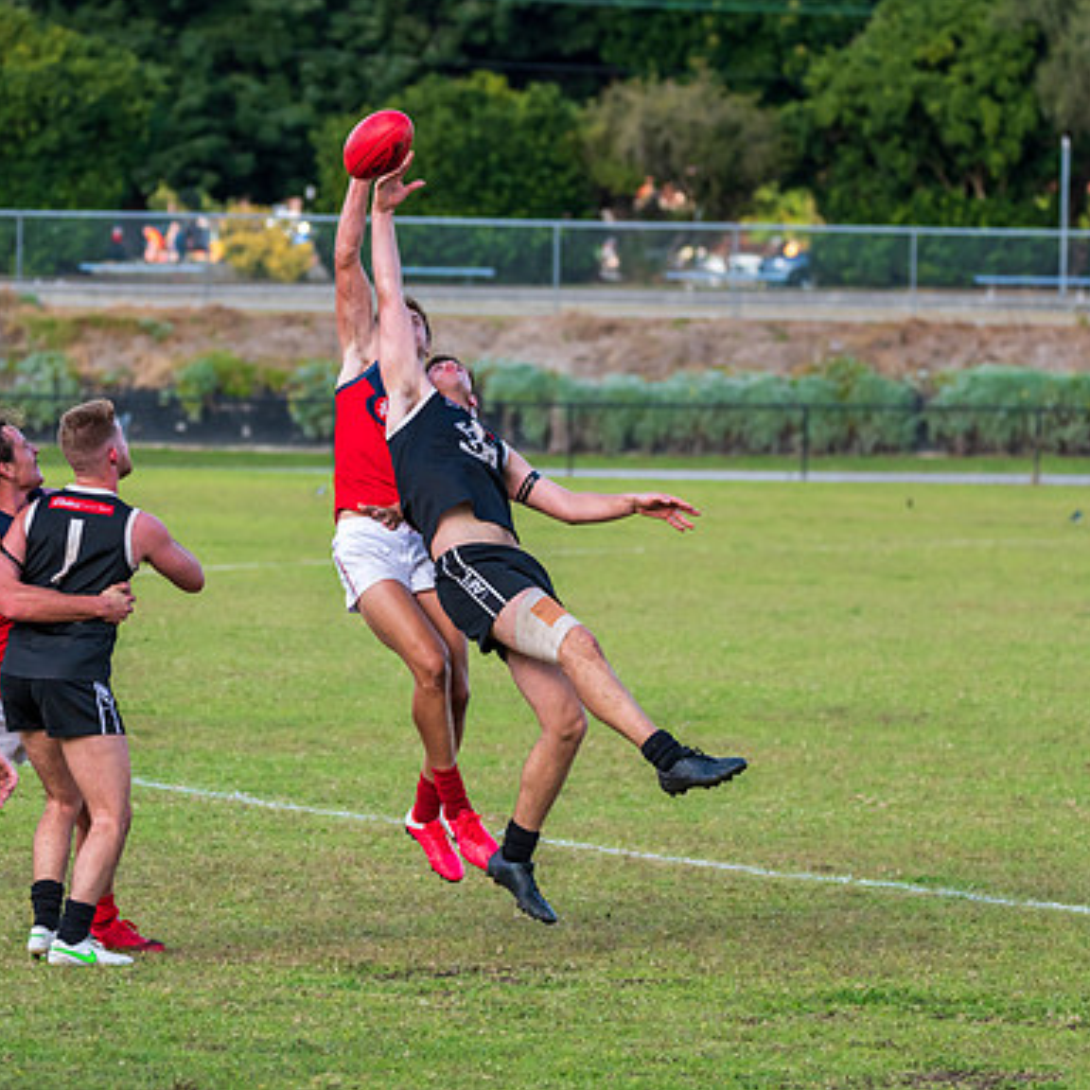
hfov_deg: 6.7
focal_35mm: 263
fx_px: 9369
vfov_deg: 6.7
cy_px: 544
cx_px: 309
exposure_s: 1/1250
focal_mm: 190
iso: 800
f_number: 5.3
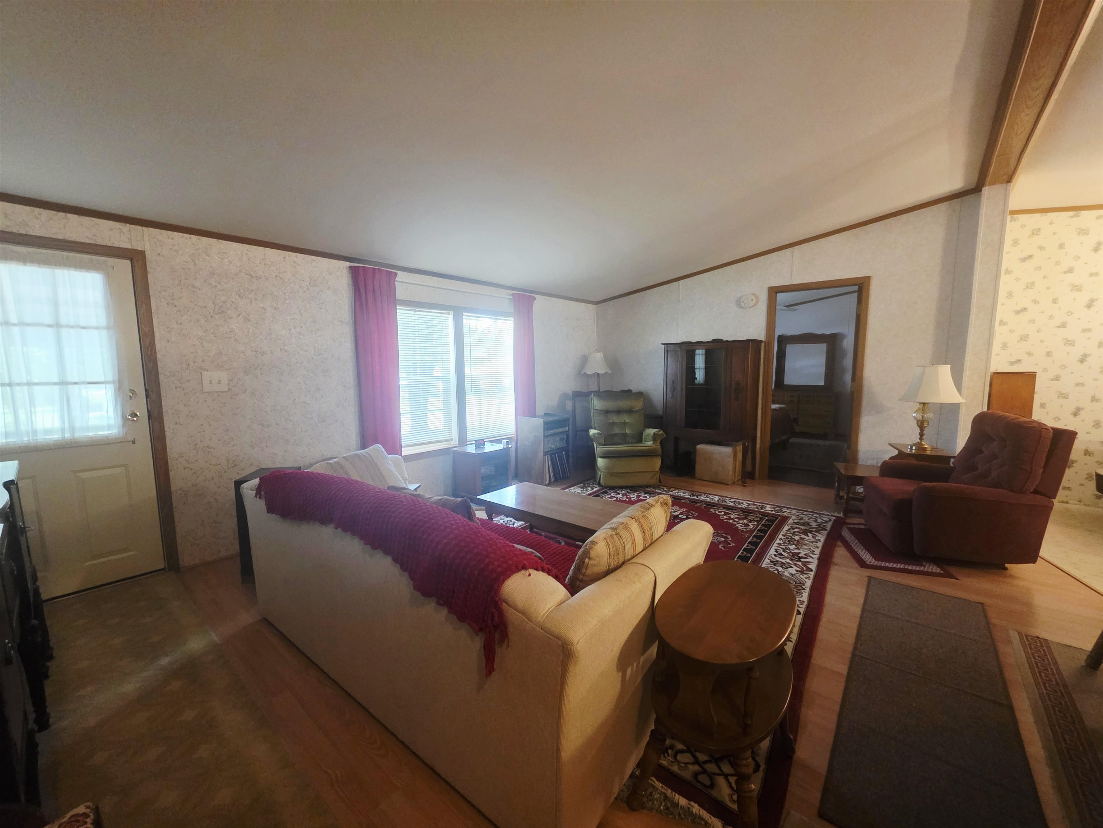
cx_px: 552
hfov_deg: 106.2
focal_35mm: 13
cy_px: 414
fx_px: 414
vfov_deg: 89.9
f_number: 1.9
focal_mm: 2.2
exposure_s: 1/60.2
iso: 640
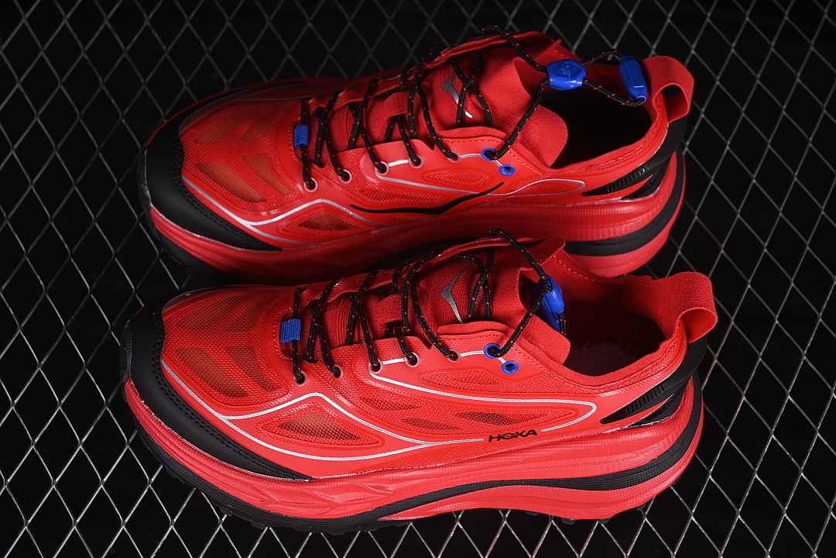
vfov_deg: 18.2
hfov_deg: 27.0
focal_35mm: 75
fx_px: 1742
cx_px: 418
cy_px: 279
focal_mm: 50
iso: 160
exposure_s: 1/80
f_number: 7.1
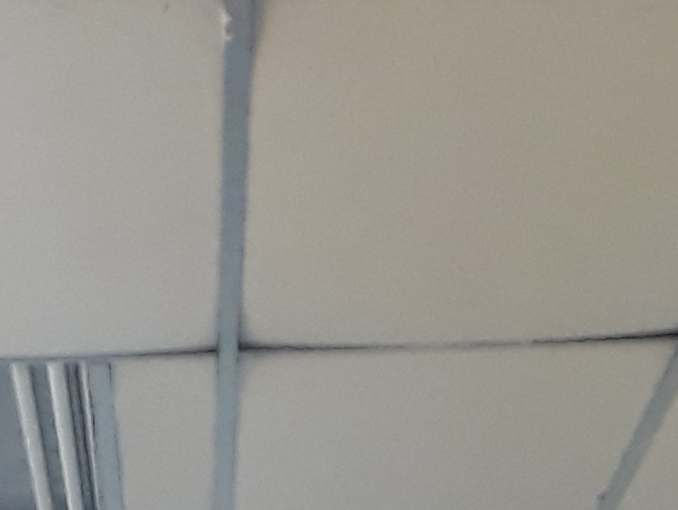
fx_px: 3253
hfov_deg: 11.8
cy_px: 1292
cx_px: 66
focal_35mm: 166
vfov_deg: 8.1
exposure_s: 1/20
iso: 160
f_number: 1.9
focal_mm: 3.6
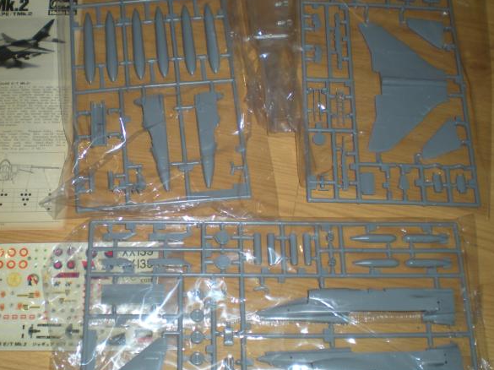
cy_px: 186
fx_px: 742
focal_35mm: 52
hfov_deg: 36.7
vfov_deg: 28.0
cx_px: 193
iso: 64
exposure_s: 1/60
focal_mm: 6.3
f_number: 3.1
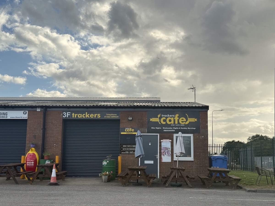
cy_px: 103
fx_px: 381
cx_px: 138
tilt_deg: +8.4
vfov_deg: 30.3
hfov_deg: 39.7
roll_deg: -1.9
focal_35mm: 48
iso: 80
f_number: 1.78
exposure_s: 1/2667
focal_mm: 6.76
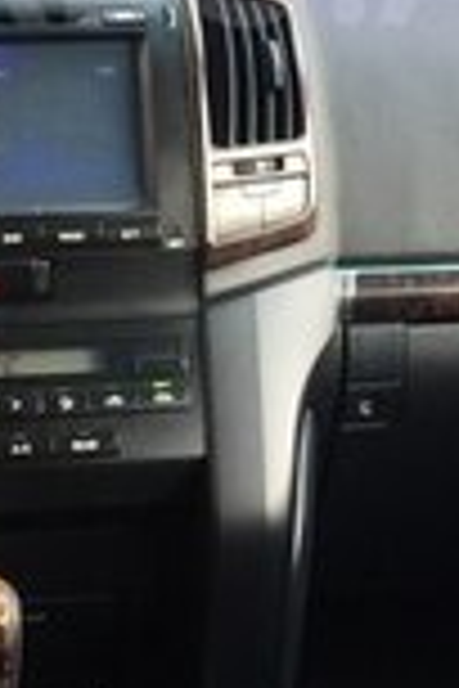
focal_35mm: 130
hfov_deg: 10.5
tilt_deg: -13.6
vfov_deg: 15.4
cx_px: 158
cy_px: -43
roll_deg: -2.4
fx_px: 2486
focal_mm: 4.15
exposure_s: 1/50
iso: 32
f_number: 2.2
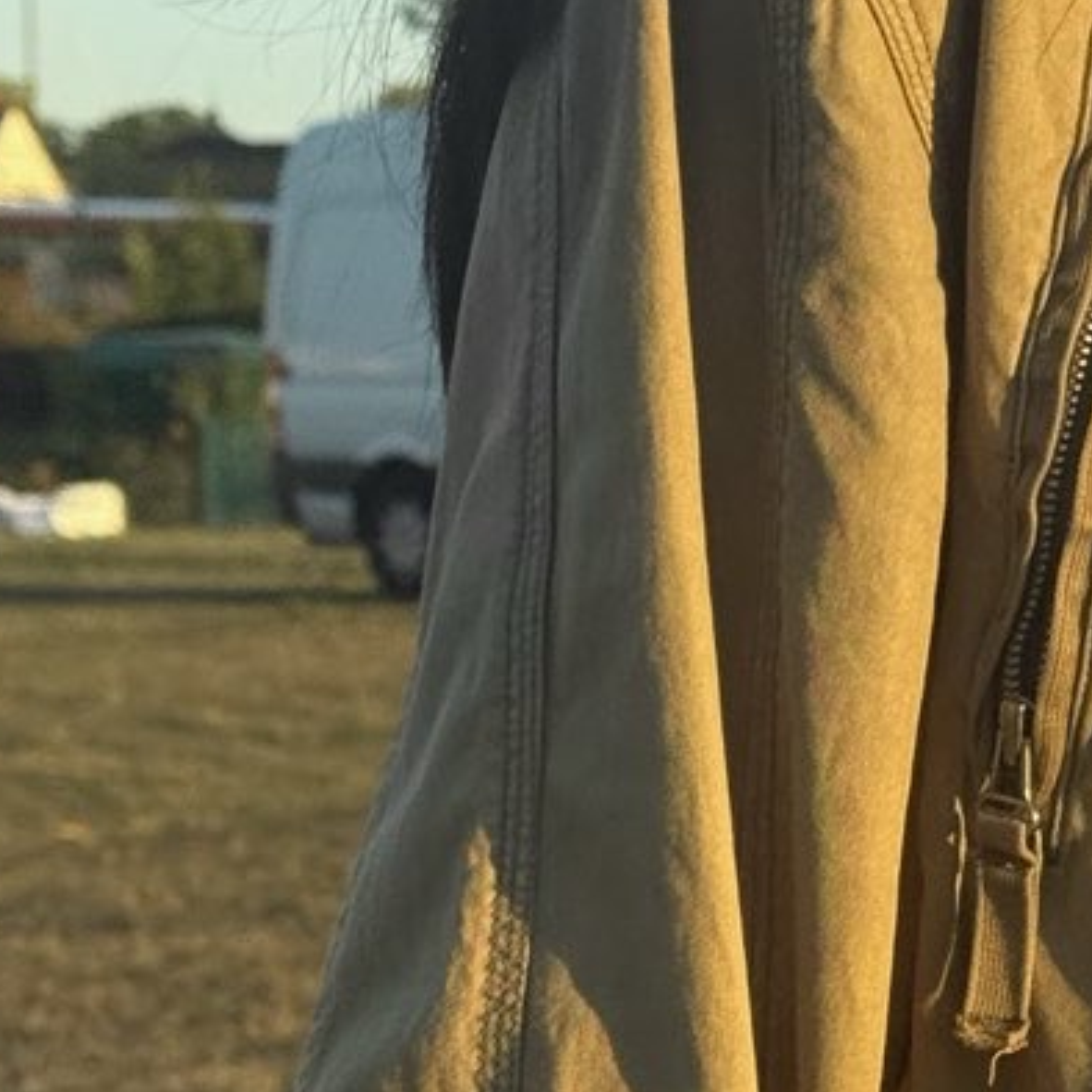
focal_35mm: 140
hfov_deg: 12.3
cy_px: 1303
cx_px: 1221
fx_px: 4997
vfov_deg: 12.2
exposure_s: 1/1185
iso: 80
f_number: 1.78
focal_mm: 6.76
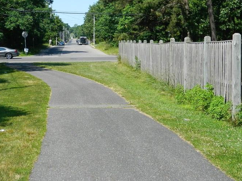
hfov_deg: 26.8
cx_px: 77
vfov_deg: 20.3
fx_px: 503
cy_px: 44
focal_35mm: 72
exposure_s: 1/500
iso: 80
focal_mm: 8.4
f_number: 3.6
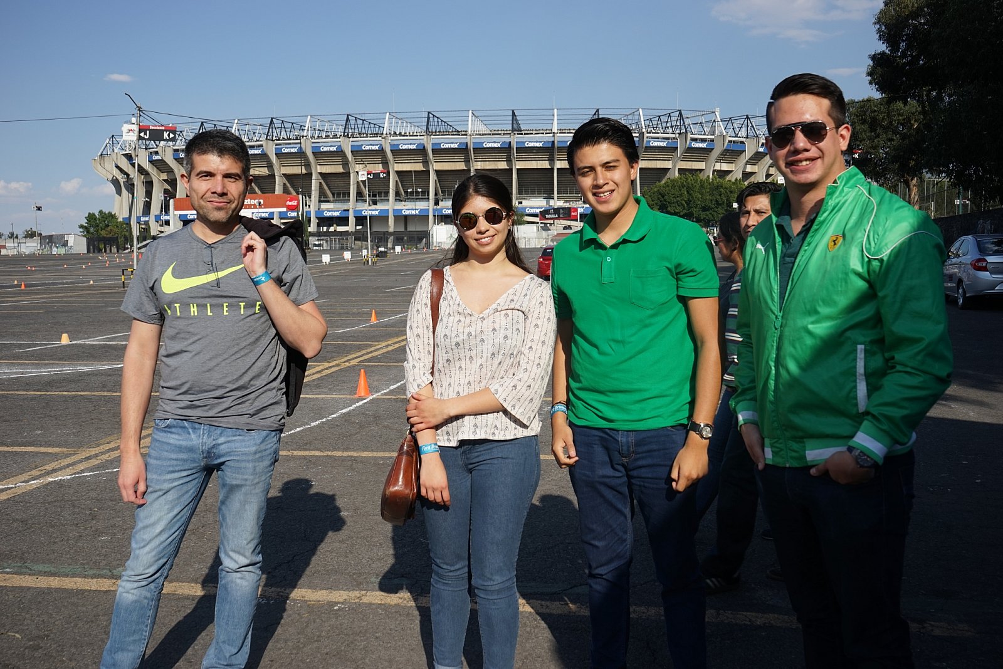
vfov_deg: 38.9
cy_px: 334
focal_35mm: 34
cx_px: 502
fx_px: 947
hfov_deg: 55.8
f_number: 8
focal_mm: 34
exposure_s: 1/320
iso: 100
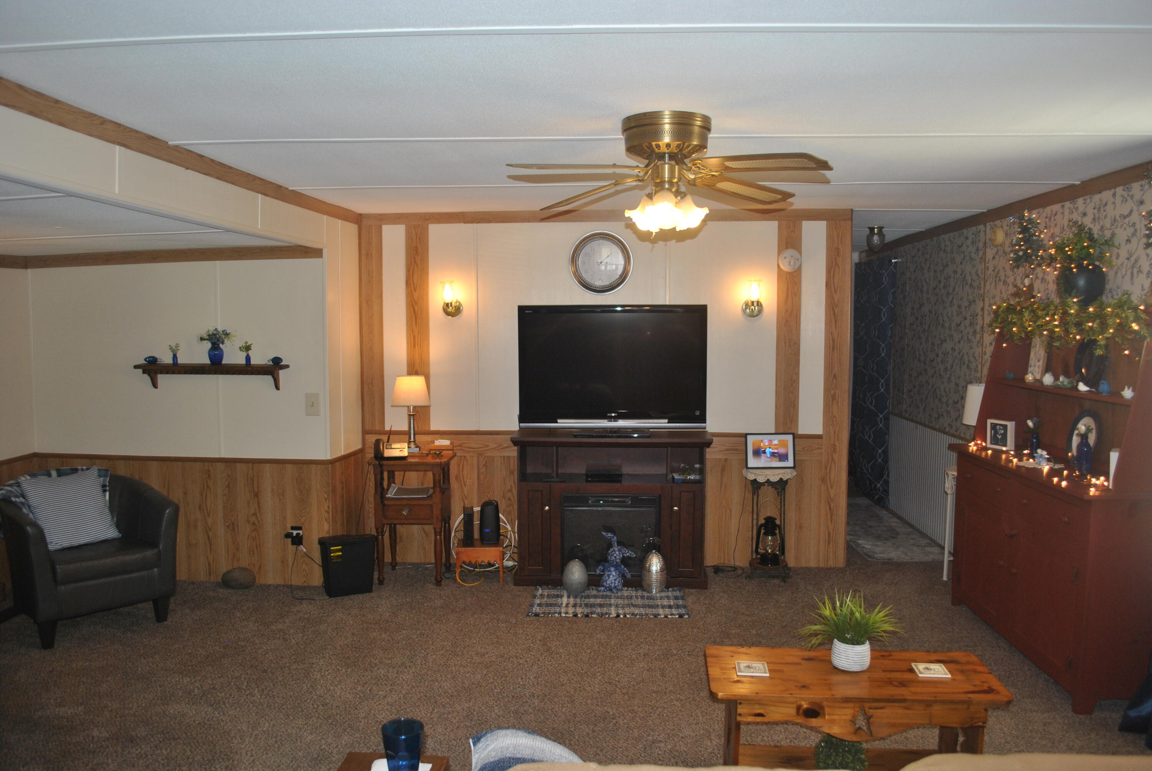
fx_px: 865
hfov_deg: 67.3
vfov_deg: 48.0
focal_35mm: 27
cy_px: 386
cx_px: 576
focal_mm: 18
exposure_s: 1/60
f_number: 3.5
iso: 200
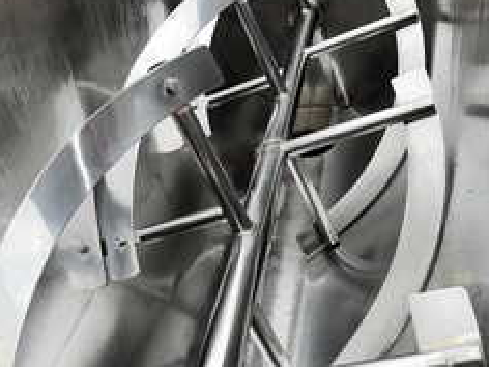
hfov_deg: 42.9
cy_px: 216
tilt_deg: -35.4
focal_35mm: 44
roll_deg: +8.2
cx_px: 247
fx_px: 622
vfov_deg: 32.8
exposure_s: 1/1517
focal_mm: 5.1
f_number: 1.6
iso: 40
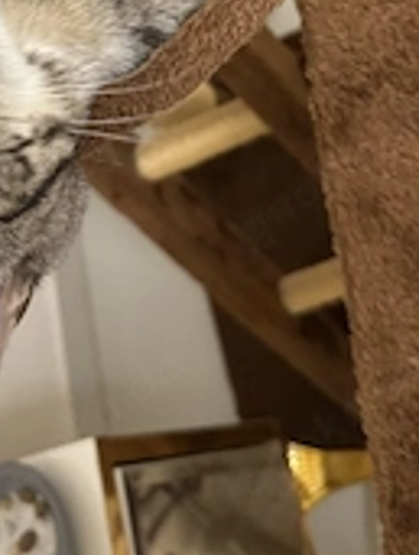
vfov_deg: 30.8
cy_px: -45
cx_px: 156
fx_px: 900
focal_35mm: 56
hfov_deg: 26.1
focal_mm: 6.76
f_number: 1.78
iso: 800
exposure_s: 1/44
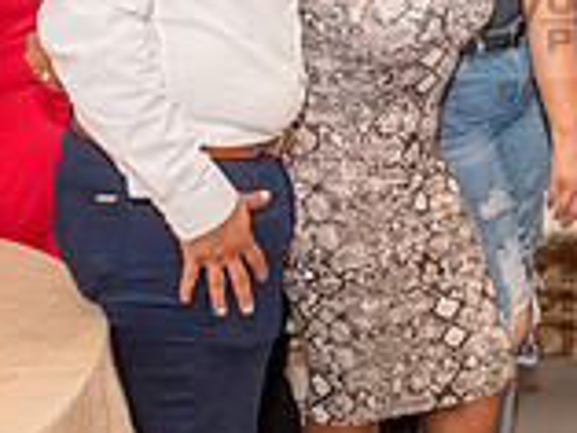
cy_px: -9
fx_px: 1418
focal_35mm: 85
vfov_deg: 17.0
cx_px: 731
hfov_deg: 21.1
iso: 1000
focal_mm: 24
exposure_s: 1/160
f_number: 2.8
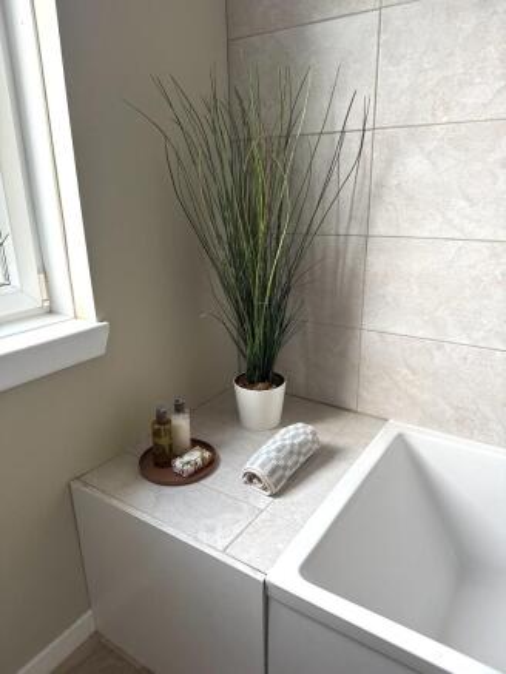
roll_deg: +2.2
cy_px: 337
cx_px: 253
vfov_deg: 71.6
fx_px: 468
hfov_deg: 56.8
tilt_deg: -19.5
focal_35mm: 24
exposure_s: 1/68
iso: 200
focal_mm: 6.76
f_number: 1.78
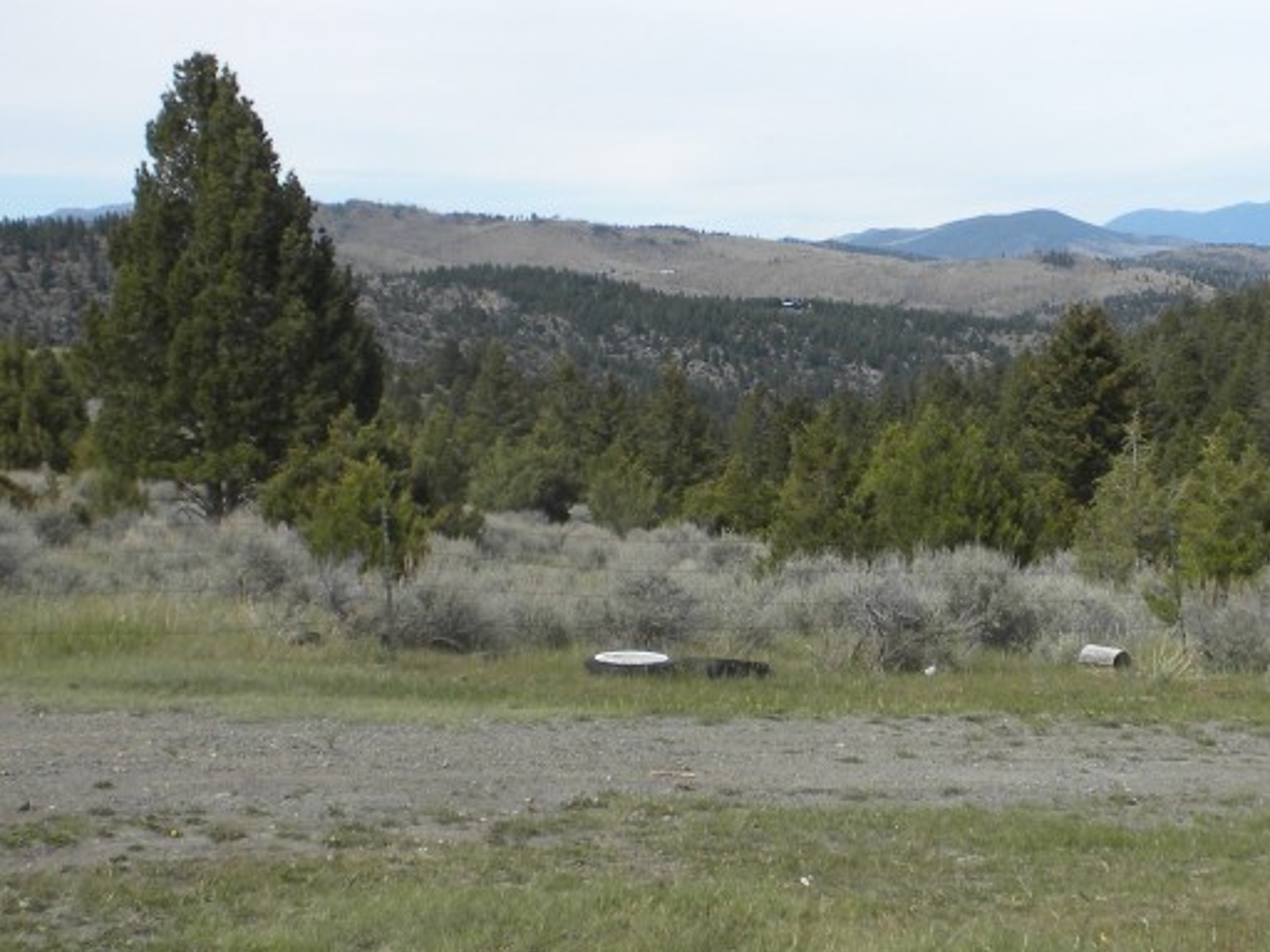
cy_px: 496
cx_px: 893
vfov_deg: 19.9
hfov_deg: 26.1
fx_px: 2715
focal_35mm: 74
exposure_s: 1/93.5
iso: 64
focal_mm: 6.6
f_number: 10
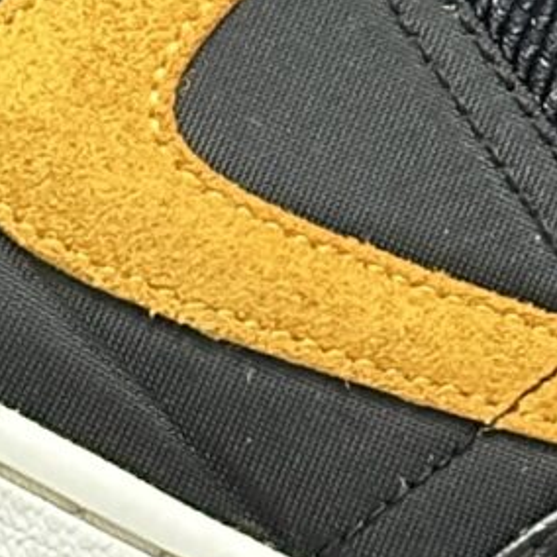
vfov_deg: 4.5
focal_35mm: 382
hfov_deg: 4.6
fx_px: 6954
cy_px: 988
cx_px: -69
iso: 400
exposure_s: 1/34
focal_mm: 6.86
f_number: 1.78
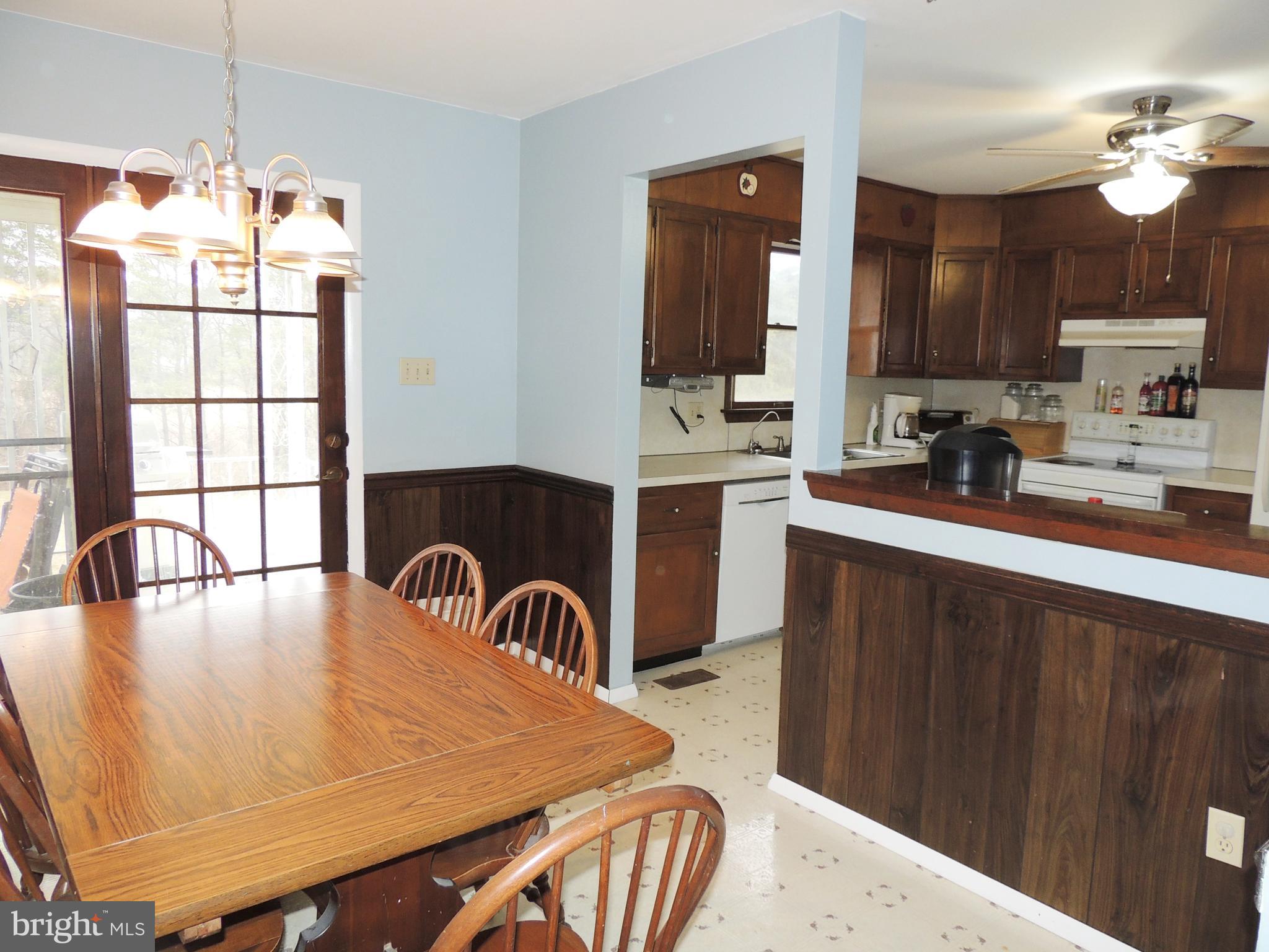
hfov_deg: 71.6
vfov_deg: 56.8
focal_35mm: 24
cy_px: 476
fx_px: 880
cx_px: 634
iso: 200
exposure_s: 1/30
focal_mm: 4.3
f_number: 3
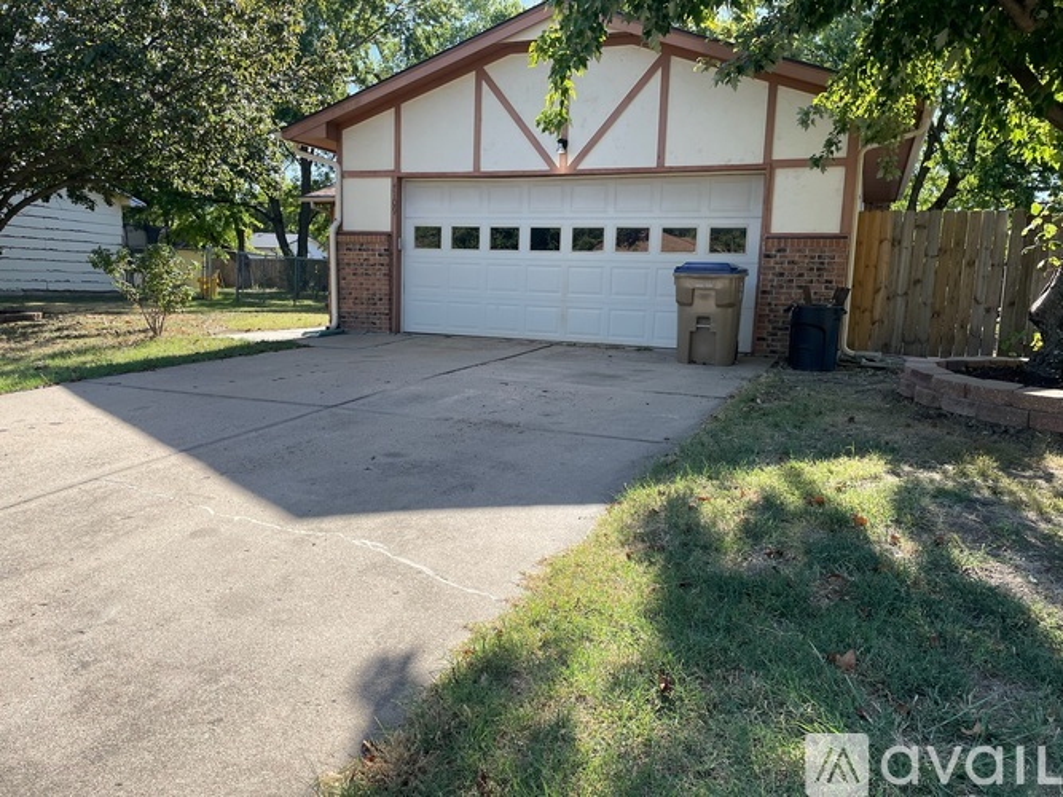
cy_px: 398
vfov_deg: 53.0
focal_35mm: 26
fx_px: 798
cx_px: 532
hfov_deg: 67.3
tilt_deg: -8.0
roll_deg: -2.1
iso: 32
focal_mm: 4.2
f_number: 1.6
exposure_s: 1/1335
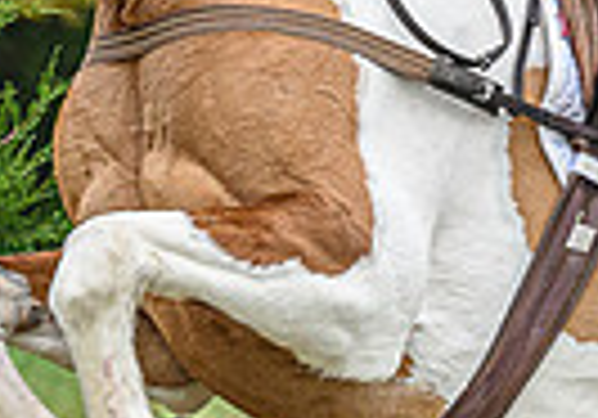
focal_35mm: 608
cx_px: 405
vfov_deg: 2.3
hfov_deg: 3.3
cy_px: -40
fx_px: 10253
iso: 1000
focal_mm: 82
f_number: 3.5
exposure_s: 1/800
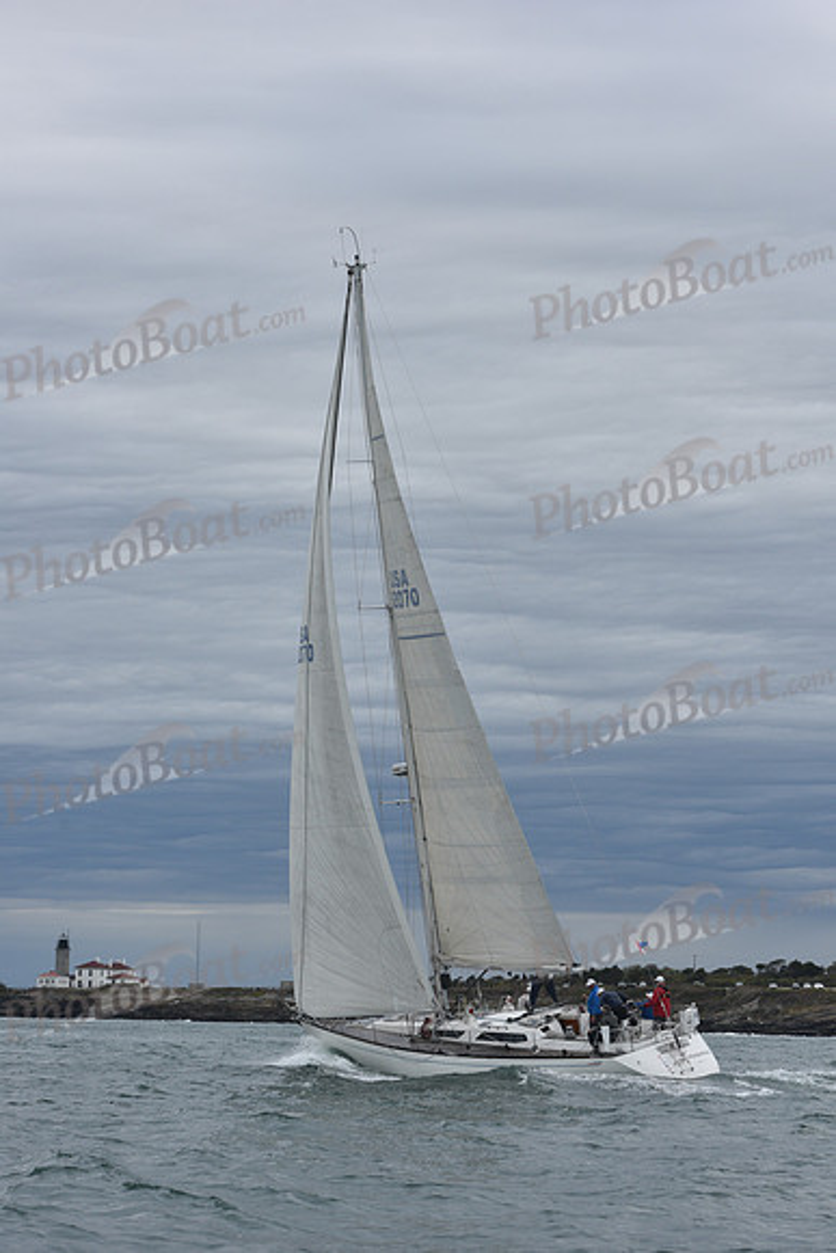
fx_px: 3203
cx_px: 418
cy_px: 626
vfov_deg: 22.1
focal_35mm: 92
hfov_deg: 14.9
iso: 320
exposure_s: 1/1000
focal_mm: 92
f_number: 8
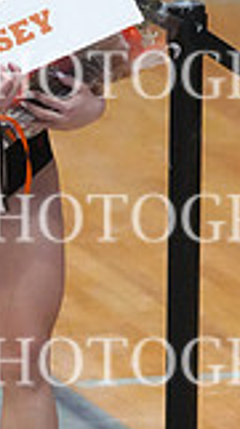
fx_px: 12902
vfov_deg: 1.9
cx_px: -68
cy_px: 147
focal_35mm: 1135
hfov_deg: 1.1
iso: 20000
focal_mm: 300
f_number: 3.5
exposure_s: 1/1600
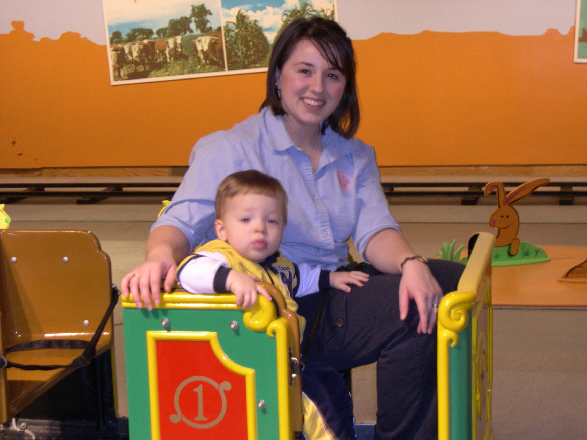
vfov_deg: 19.1
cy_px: 220
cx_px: 294
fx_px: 1306
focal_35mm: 77
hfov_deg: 25.3
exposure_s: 1/4.4
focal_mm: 16.3
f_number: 4
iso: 200
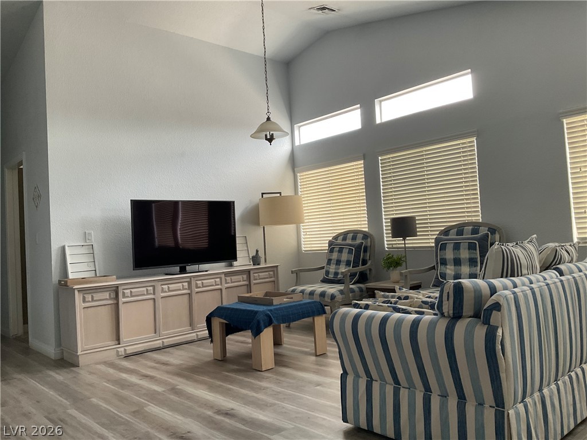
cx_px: 294
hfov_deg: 61.7
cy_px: 220
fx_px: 492
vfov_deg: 48.2
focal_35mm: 29
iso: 50
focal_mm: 3
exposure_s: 1/60
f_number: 1.8
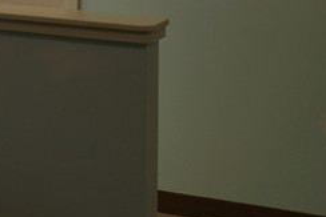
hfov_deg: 15.3
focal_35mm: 129
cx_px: -68
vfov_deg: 10.3
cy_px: -99
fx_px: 1169
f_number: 6.3
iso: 100
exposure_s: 1/80
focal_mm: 21
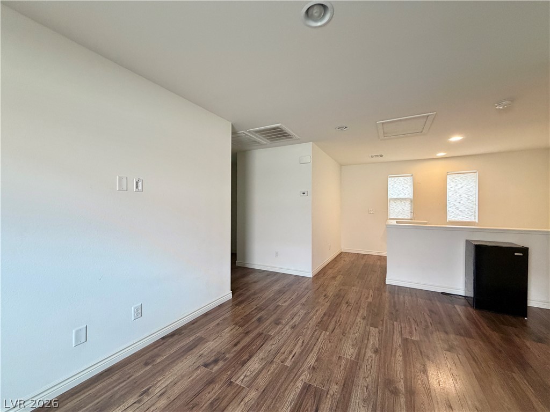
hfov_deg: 102.1
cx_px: 275
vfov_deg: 85.7
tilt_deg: -1.4
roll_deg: -1.1
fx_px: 222
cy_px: 206
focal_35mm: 14
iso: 320
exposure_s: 1/73
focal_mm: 2.22
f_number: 2.2
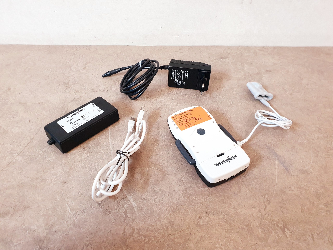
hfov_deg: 67.3
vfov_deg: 53.1
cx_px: 166
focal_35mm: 26
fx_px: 250
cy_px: 125
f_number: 2.4
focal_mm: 4.3
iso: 320
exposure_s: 1/33
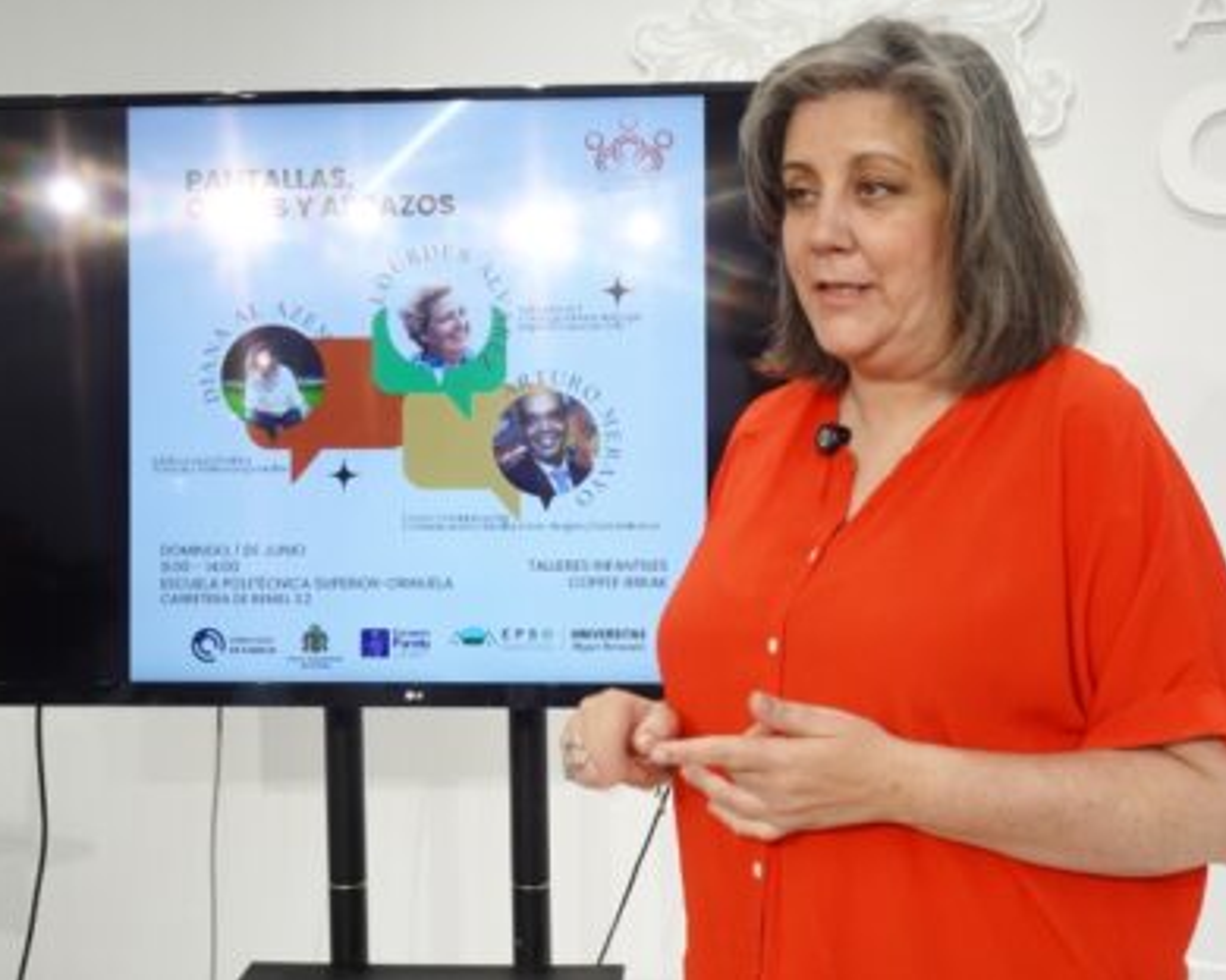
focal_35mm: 42
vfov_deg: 35.7
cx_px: 591
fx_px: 1524
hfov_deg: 43.8
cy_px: 488
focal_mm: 6.64
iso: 160
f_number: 4
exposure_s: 1/40
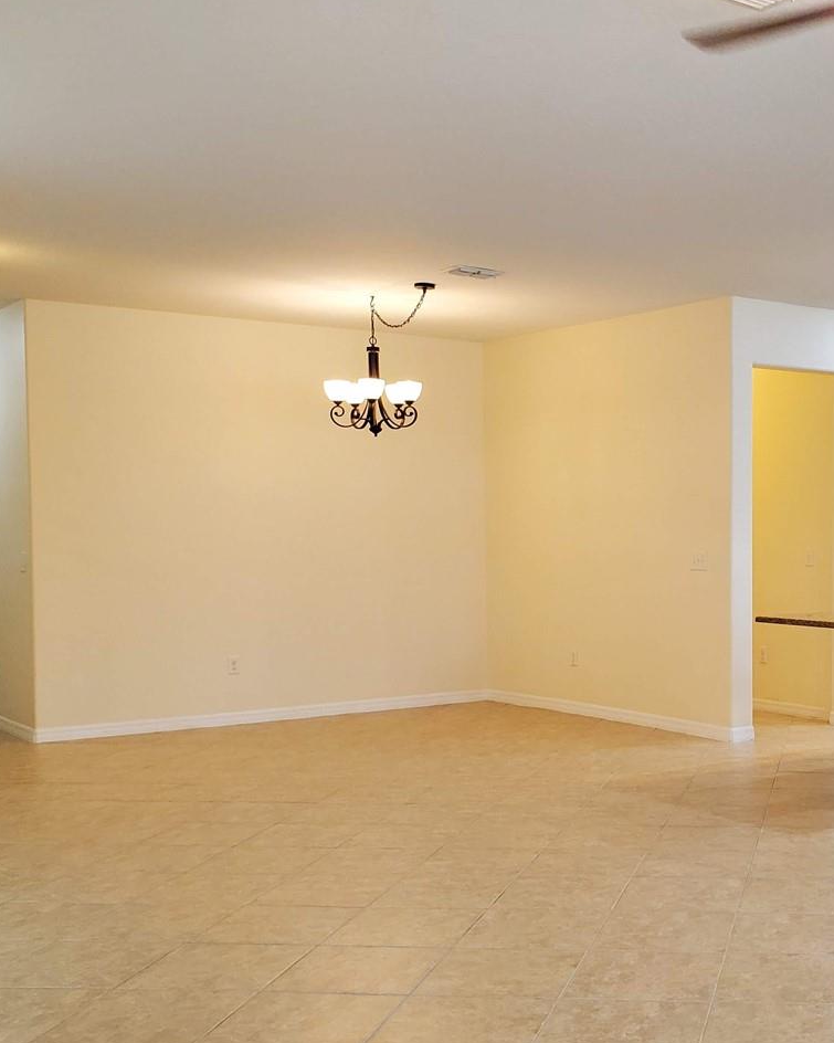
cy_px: 581
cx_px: 752
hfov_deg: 33.1
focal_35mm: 43
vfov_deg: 42.8
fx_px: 1327
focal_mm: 4.3
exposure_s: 1/60
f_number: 2.4
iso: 200
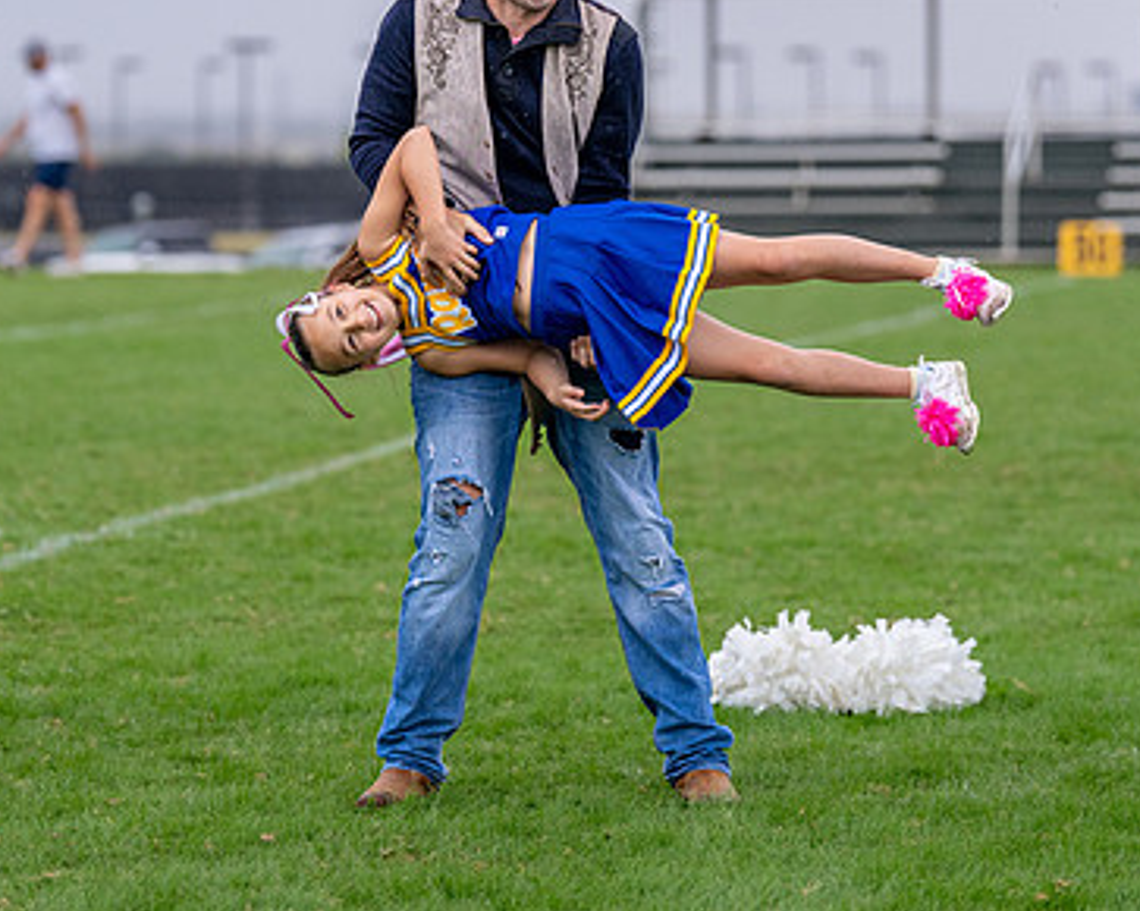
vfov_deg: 7.5
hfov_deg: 9.3
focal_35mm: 207
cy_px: 206
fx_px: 6980
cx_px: 506
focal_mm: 113
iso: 500
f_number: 2.8
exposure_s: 1/1600
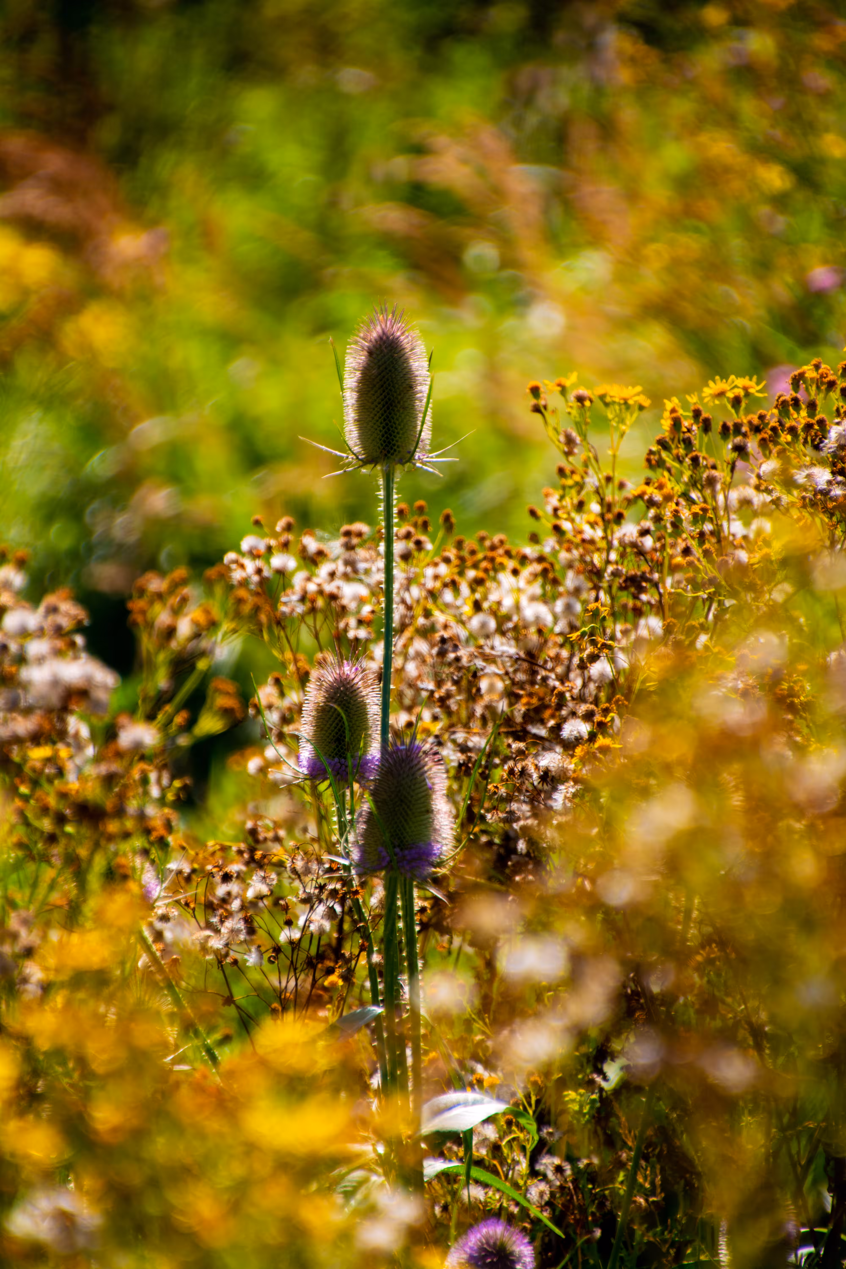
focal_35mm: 405
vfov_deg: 5.1
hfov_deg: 3.4
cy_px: 634
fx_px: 14275
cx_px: 423
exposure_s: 1/640
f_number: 6.3
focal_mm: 270
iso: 200
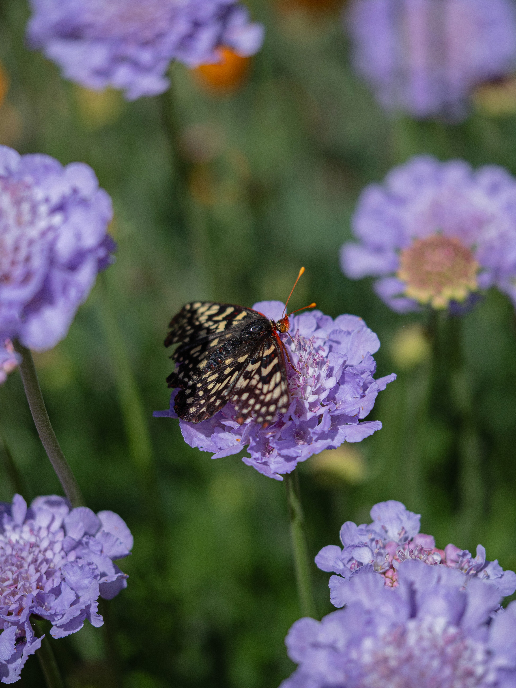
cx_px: 258
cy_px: 344
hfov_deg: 12.3
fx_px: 2385
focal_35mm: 120
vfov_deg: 16.4
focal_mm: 60
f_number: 2.8
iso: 200
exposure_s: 1/4000
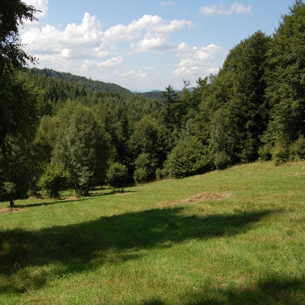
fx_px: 389
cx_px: 87
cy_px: 153
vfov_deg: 42.8
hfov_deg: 41.9
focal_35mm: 39
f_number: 8
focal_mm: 20
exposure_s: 1/320
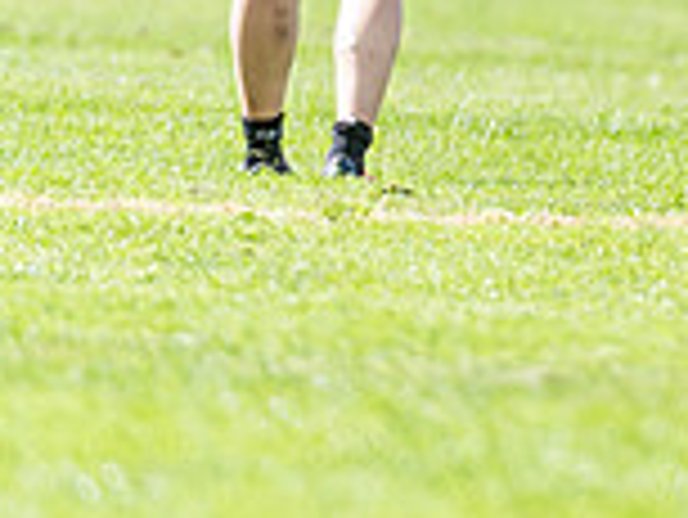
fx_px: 43382
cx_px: 1205
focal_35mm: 2181
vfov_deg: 0.7
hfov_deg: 0.9
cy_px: -178
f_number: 4
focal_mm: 400
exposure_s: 1/1250
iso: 200
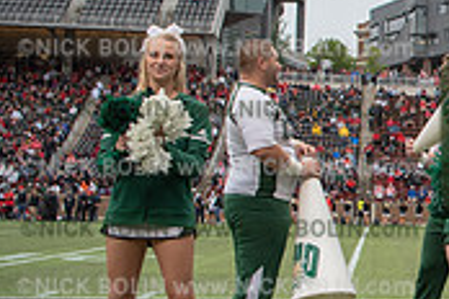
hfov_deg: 20.2
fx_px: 1122
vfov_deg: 15.2
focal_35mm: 90
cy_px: 169
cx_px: 622
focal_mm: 27
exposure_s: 1/800
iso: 250
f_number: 2.8
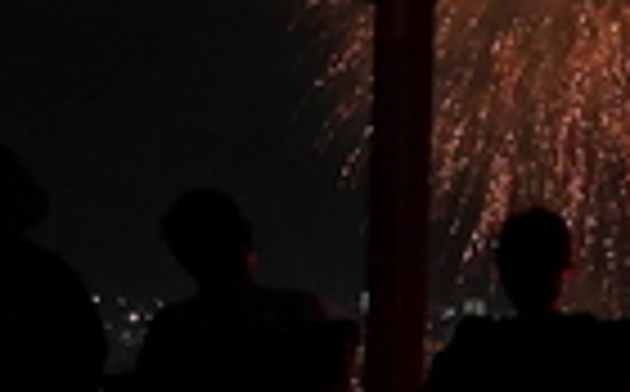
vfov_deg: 7.3
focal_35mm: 173
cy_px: -304
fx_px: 2966
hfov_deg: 11.8
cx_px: 806
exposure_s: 1/15
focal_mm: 19
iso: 3200
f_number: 4.3
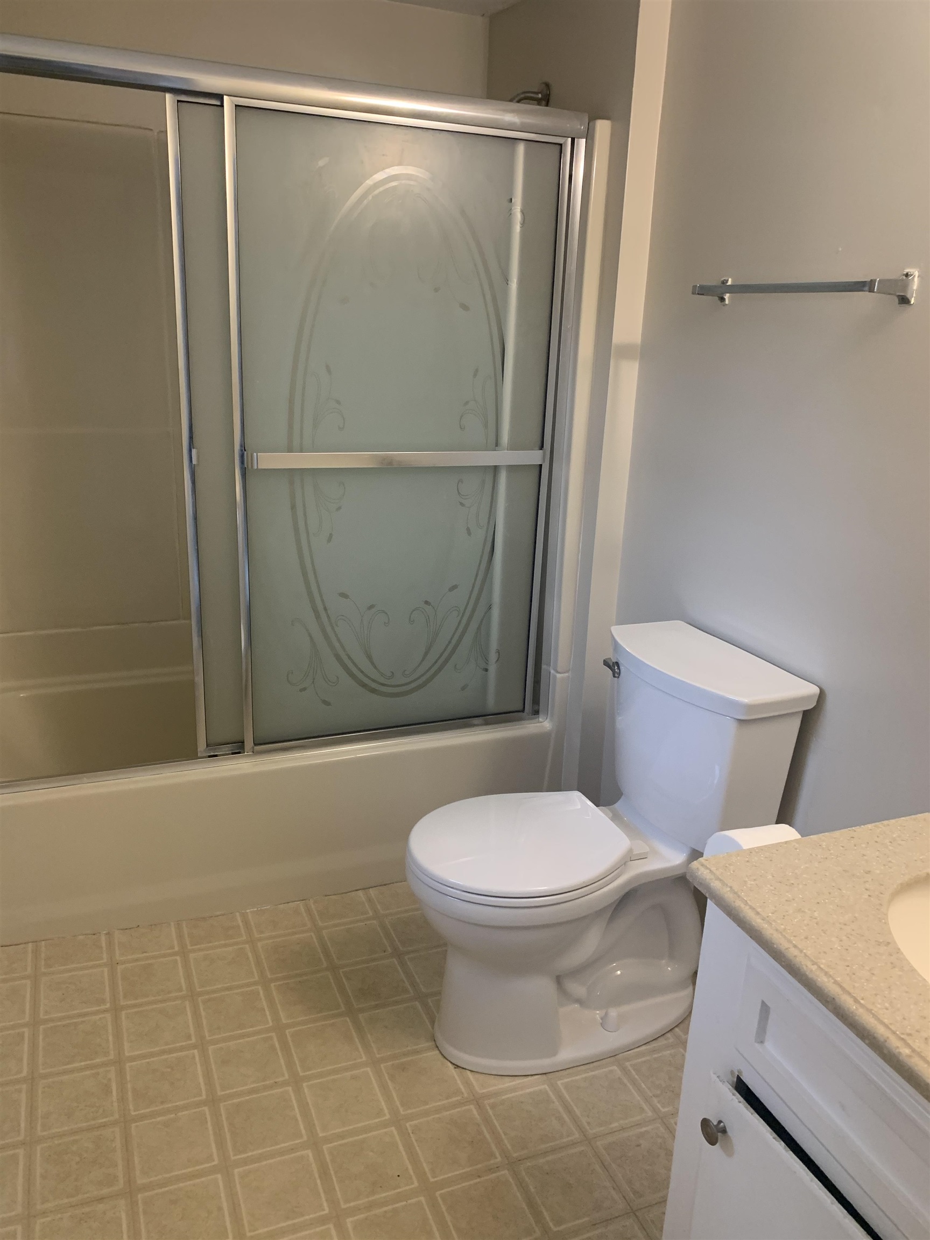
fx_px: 931
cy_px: 620
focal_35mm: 26
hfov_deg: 53.1
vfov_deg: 67.3
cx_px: 465
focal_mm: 4.25
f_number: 1.8
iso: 160
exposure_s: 1/60
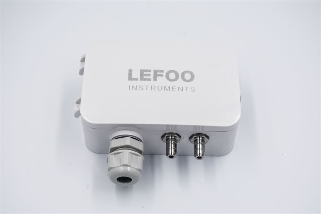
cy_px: 107
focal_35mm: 75
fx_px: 668
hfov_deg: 27.0
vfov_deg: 18.2
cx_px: 160
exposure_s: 1/500
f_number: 8
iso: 450
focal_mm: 50
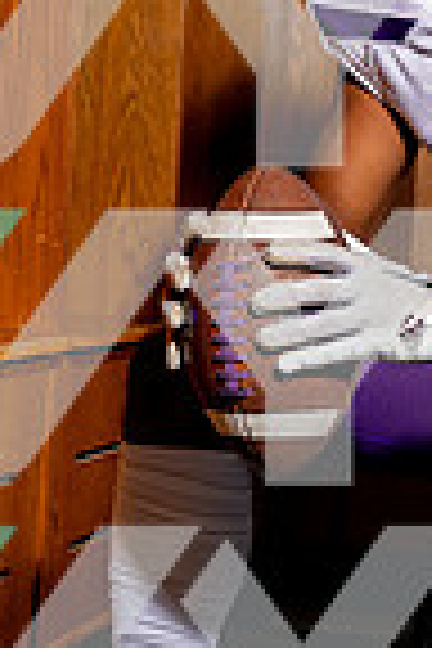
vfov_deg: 13.7
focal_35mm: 150
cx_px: 418
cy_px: 351
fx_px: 2700
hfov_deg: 9.1
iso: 100
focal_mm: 48
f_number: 5.6
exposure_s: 1/250
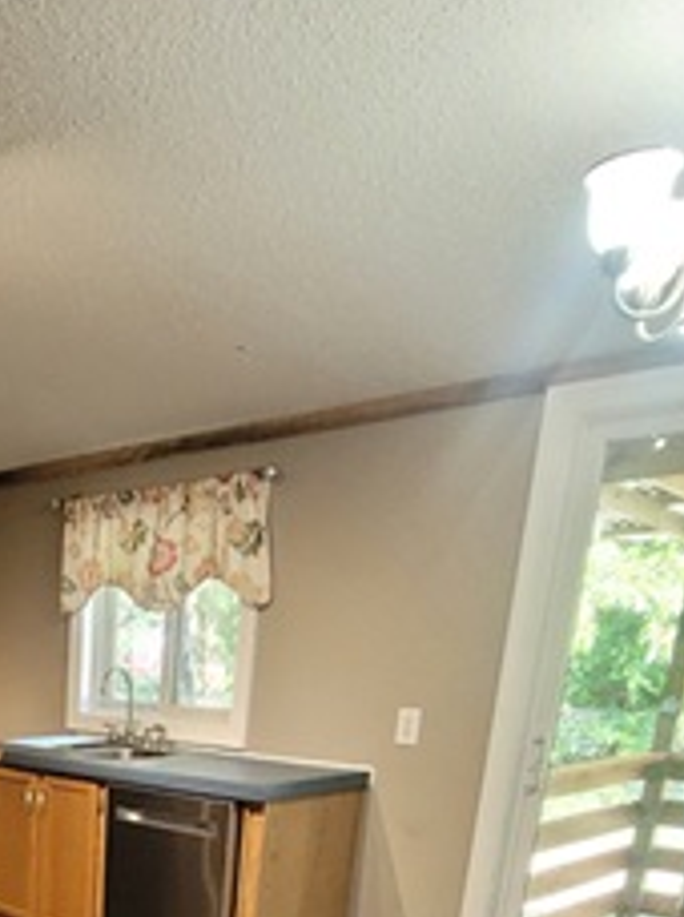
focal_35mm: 36
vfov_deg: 42.5
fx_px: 952
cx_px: -40
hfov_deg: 34.8
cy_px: 965
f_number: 2.2
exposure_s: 1/60
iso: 250
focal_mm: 1.74
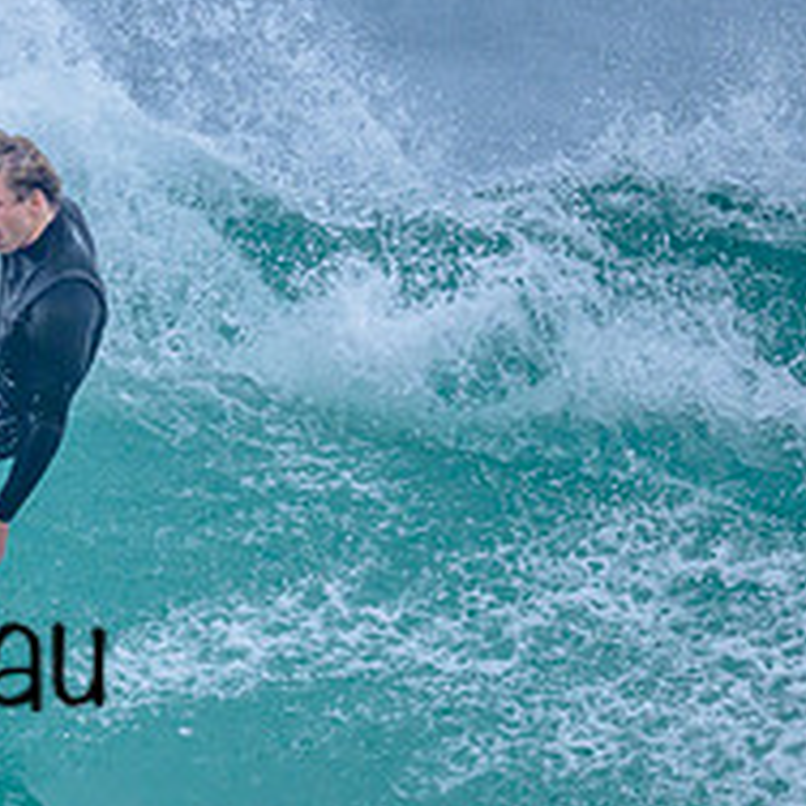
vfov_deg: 0.8
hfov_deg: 0.8
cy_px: 607
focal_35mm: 2097
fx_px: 55241
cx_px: -347
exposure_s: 1/2000
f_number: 6.3
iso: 1600
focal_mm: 800
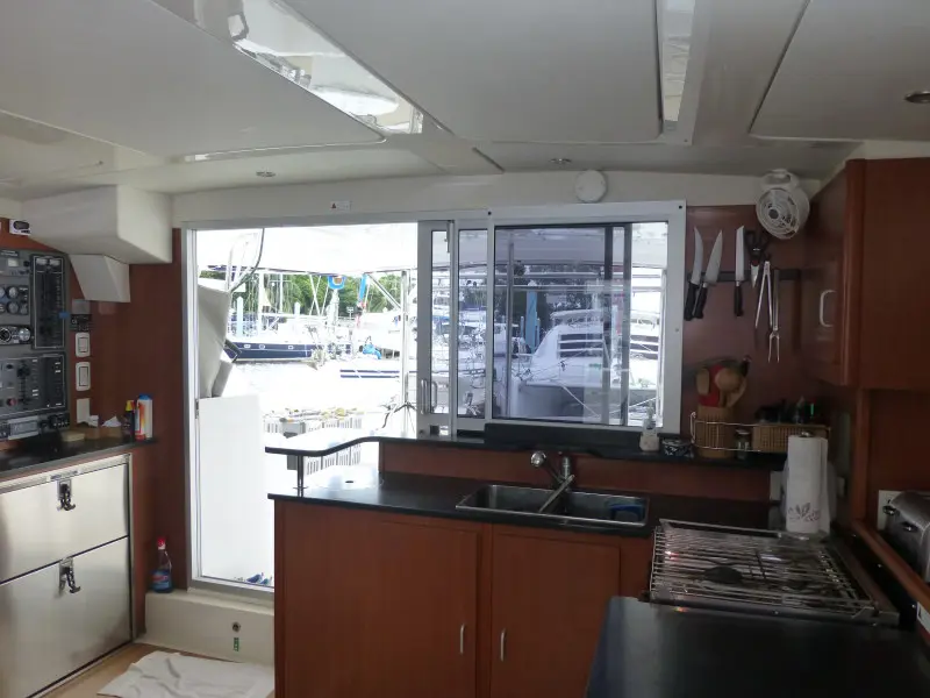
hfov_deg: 71.6
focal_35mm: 24
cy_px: 349
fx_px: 645
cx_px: 465
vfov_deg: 56.8
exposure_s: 1/80
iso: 160
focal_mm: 4.3
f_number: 3.3
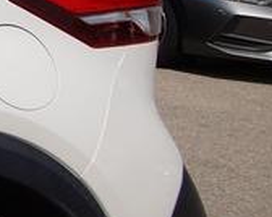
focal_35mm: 129
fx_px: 1037
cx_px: -706
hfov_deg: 9.1
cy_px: -29
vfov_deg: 11.7
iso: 100
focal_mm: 12
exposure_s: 1/250
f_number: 11
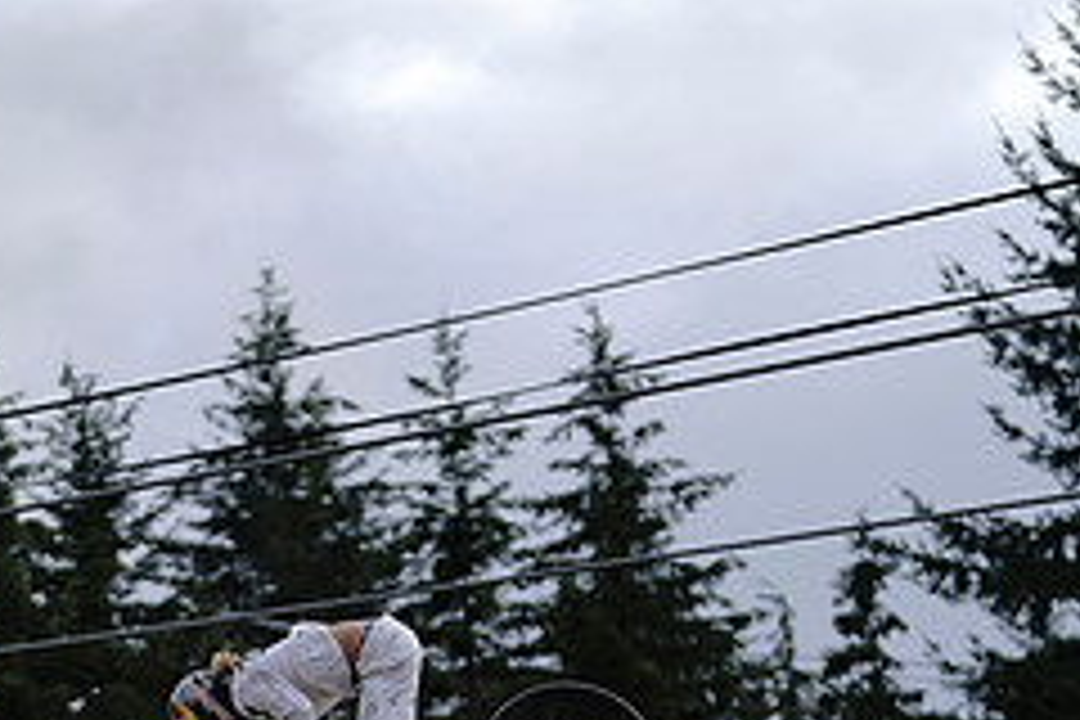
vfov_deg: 5.4
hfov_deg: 8.1
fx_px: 7619
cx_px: 374
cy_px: 866
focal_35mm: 254
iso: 125
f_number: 2.8
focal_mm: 105
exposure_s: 1/1250
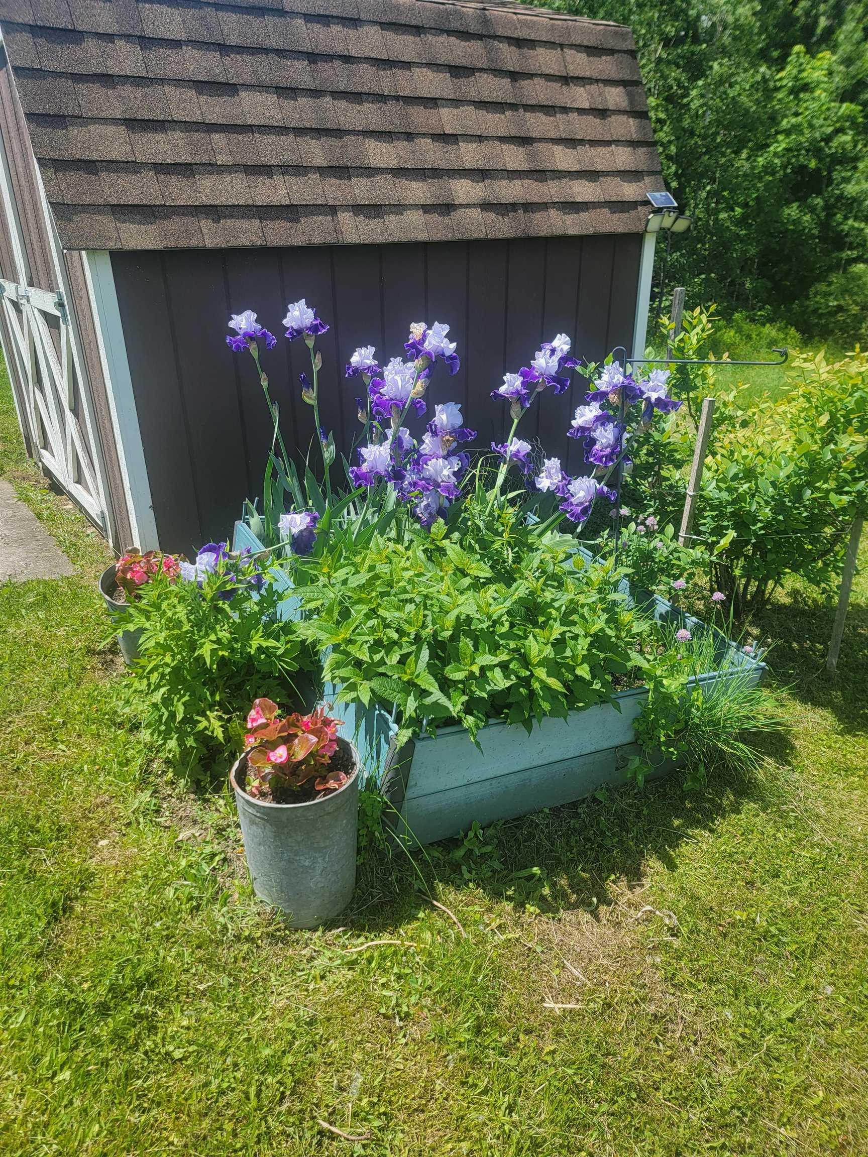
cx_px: 434
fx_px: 802
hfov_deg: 56.8
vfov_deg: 71.6
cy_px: 578
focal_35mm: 24
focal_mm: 6.7
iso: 16
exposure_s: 1/571
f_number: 1.8
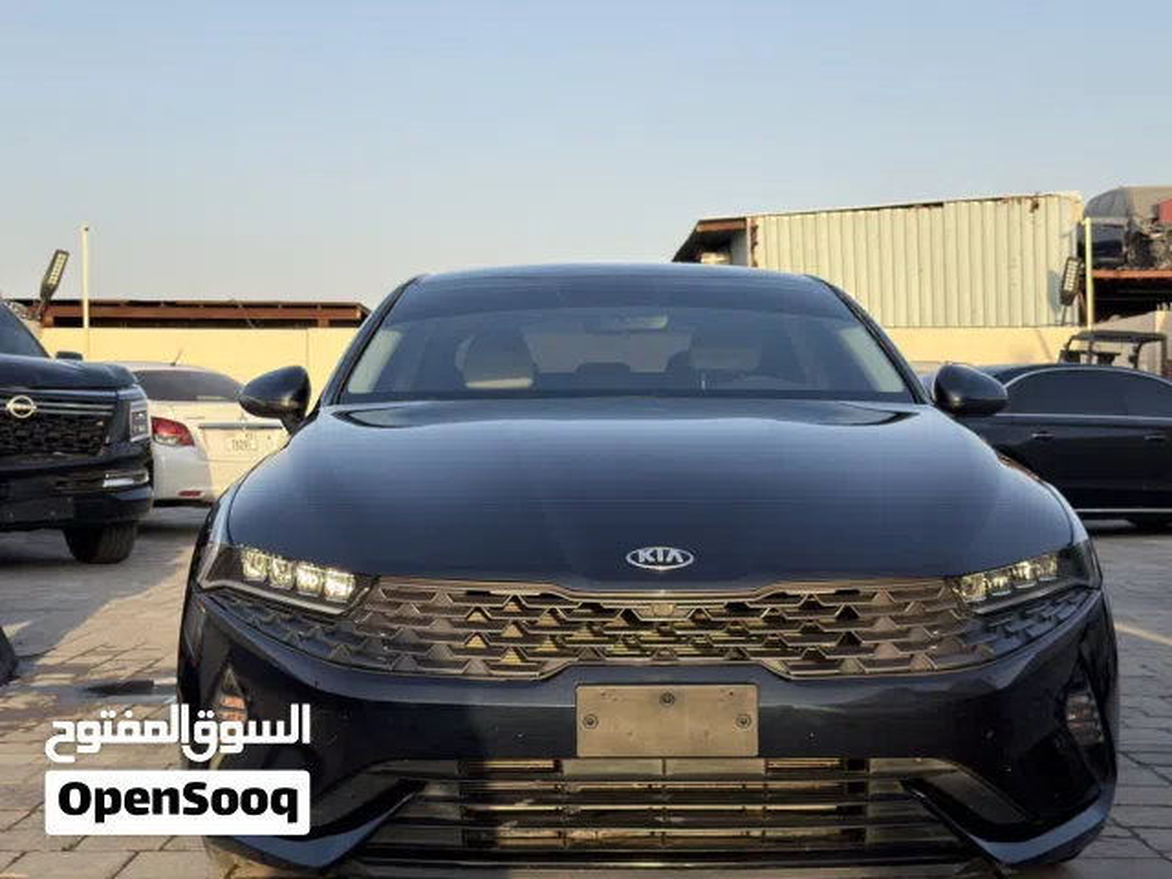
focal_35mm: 38
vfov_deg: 37.7
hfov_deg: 49.0
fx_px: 1287
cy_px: 440
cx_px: 586
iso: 64
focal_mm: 6.76
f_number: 1.78
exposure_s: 1/1876
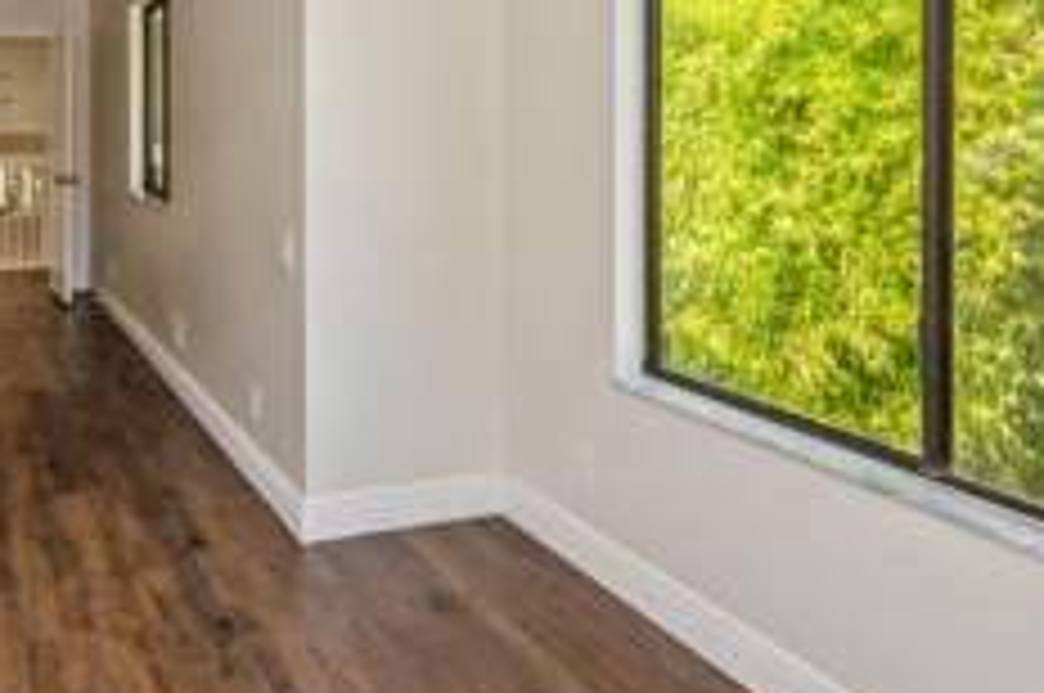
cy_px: 106
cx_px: 306
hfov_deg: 58.2
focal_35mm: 31
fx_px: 898
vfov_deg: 39.9
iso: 200
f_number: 5.6
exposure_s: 1/125
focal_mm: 10
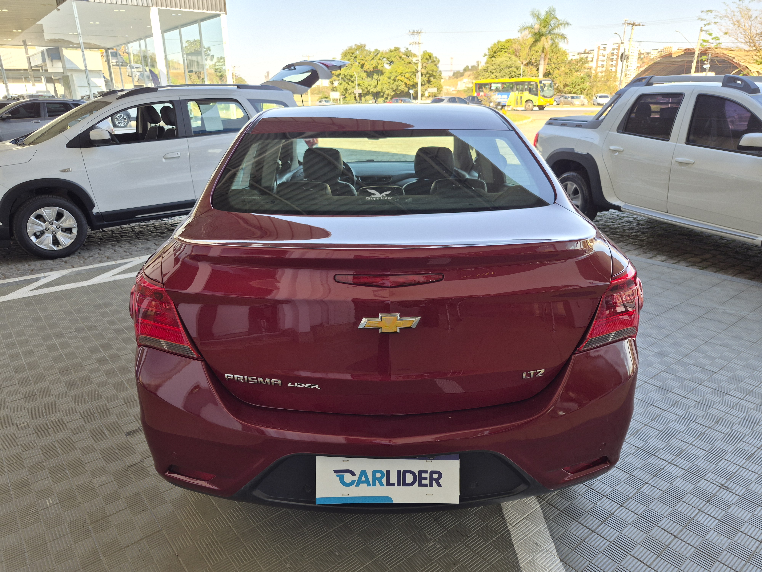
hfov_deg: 73.9
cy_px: 286
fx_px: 506
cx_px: 381
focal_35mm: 23
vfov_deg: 58.9
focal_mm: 5.4
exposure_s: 1/180
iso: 32
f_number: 1.8
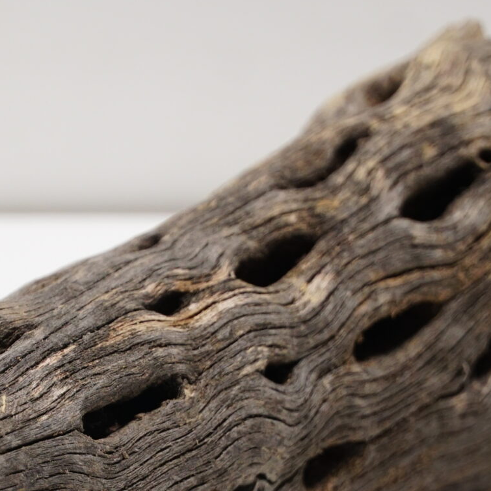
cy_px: 422
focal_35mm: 583
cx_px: 113
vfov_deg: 3.0
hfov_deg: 3.0
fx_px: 9363
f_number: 5.6
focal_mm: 135
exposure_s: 1/125
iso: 500
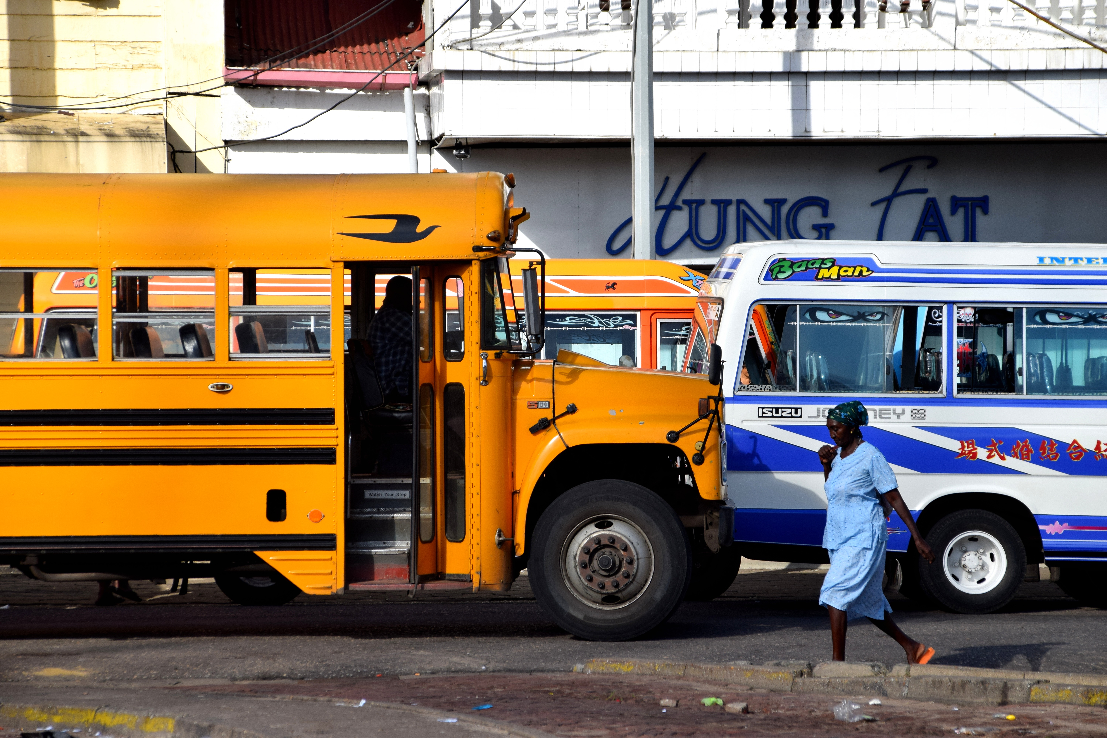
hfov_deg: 12.2
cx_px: 554
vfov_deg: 8.2
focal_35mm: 168
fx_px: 5166
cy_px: 369
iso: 200
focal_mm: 112
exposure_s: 1/400
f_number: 10
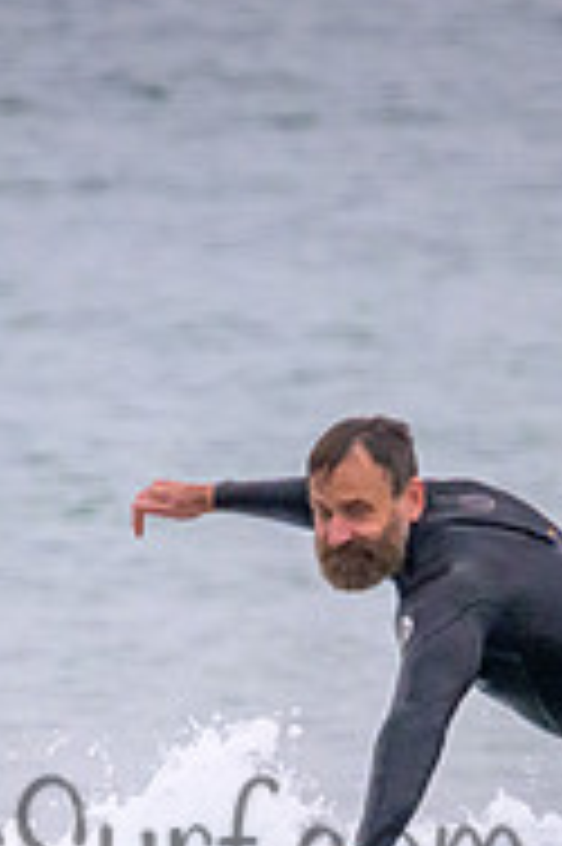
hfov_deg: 0.6
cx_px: 211
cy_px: 808
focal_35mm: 2467
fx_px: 57871
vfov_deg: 0.8
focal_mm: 800
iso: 9000
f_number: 11
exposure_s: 1/1250
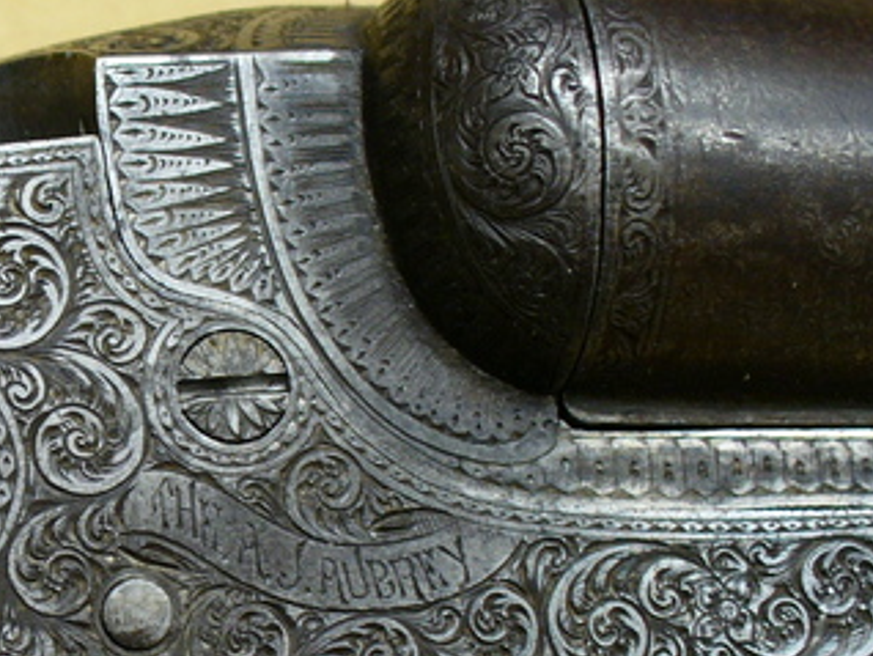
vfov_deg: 15.8
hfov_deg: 20.2
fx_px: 2347
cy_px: 513
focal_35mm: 93
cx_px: -49
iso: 100
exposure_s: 1/30
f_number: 2.8
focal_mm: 6.1
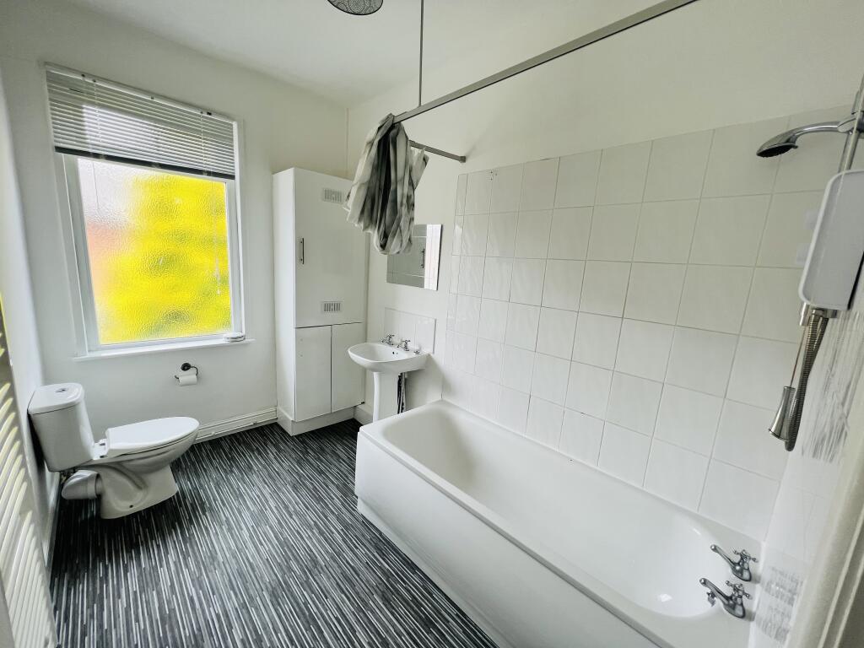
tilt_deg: -9.9
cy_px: 324
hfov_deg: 106.2
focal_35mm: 13
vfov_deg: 89.9
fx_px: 324
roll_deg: -3.8
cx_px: 432
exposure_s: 1/99
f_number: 1.8
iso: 40
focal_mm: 1.57
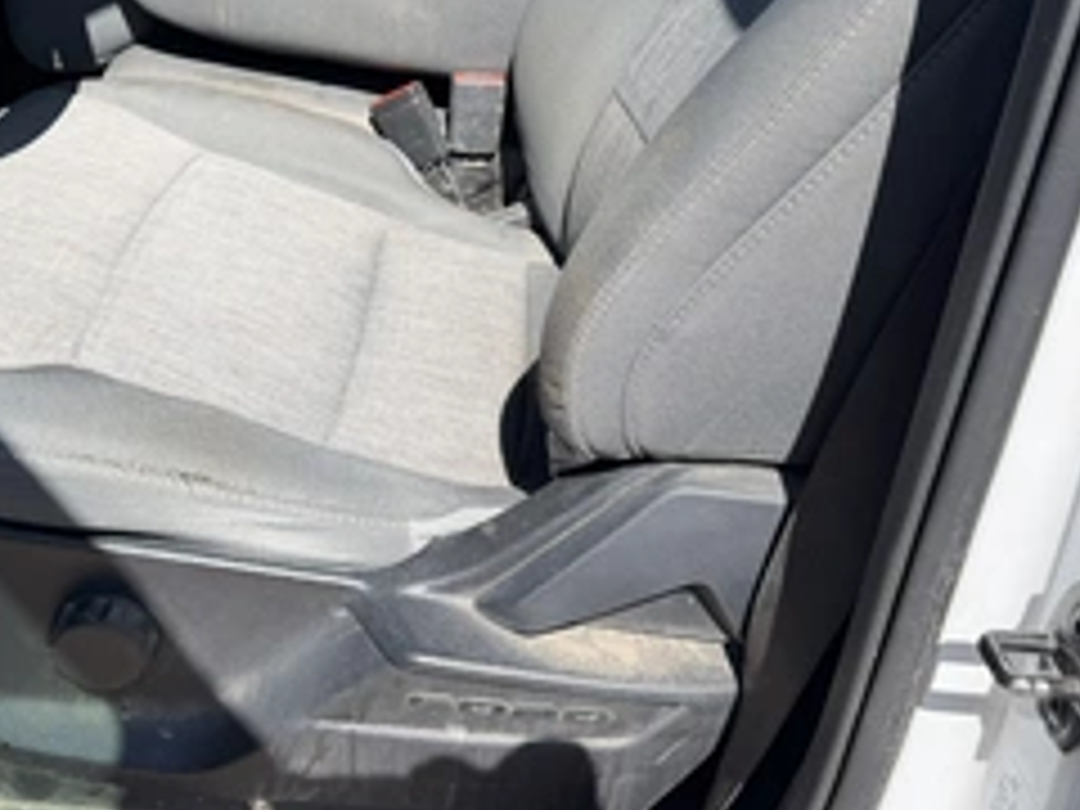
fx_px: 1248
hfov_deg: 46.4
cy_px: 234
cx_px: 410
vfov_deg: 35.4
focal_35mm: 40
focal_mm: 6.76
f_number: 1.78
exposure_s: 1/1901
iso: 80
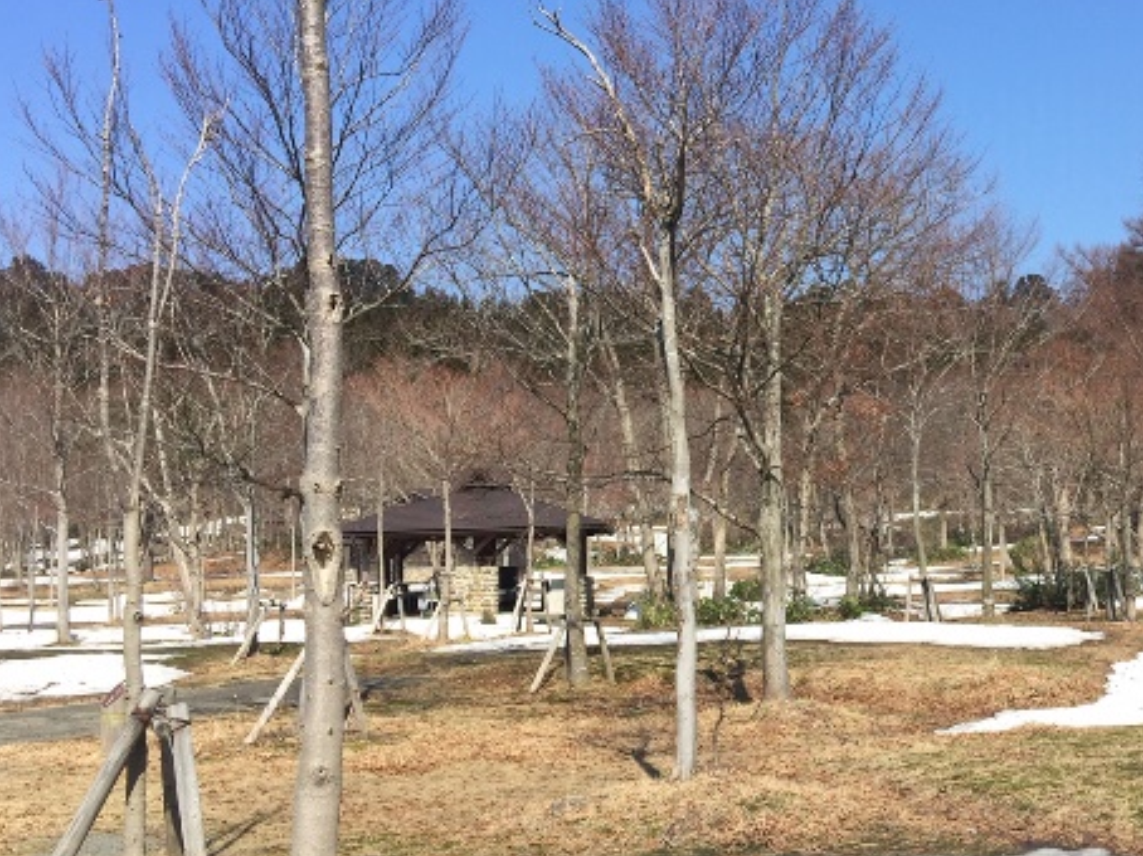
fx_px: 1518
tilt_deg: +8.4
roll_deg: +0.4
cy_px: 385
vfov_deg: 31.5
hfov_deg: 40.4
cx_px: 813
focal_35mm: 46
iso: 32
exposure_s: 1/1647
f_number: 2.2
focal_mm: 4.15
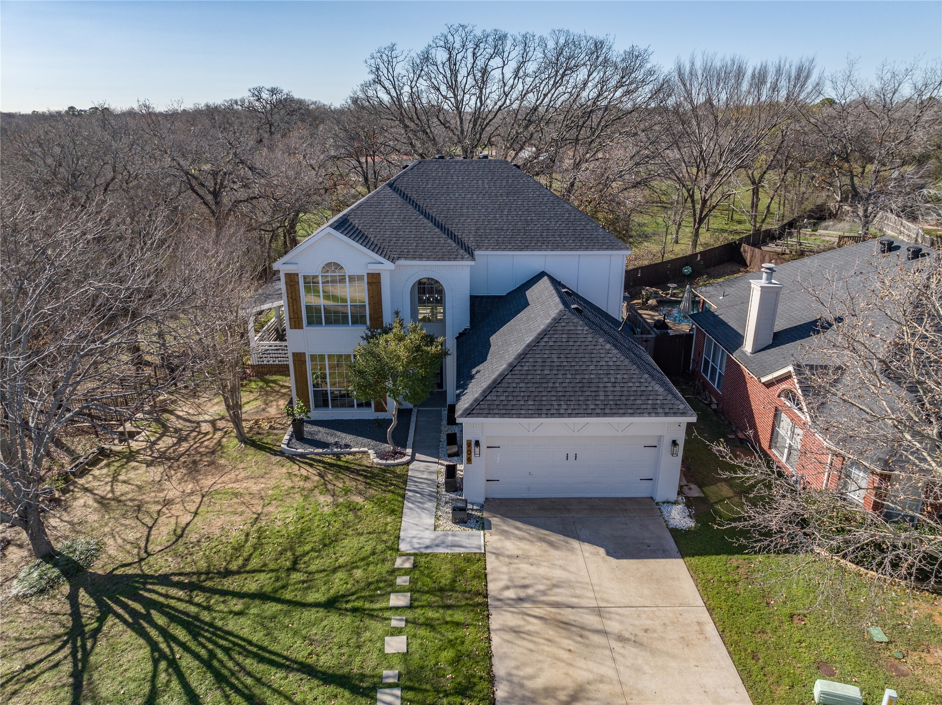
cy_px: 352
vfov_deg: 56.8
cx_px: 471
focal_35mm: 24
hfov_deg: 71.6
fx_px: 653
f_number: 2.8
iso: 160
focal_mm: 12.29
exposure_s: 1/160
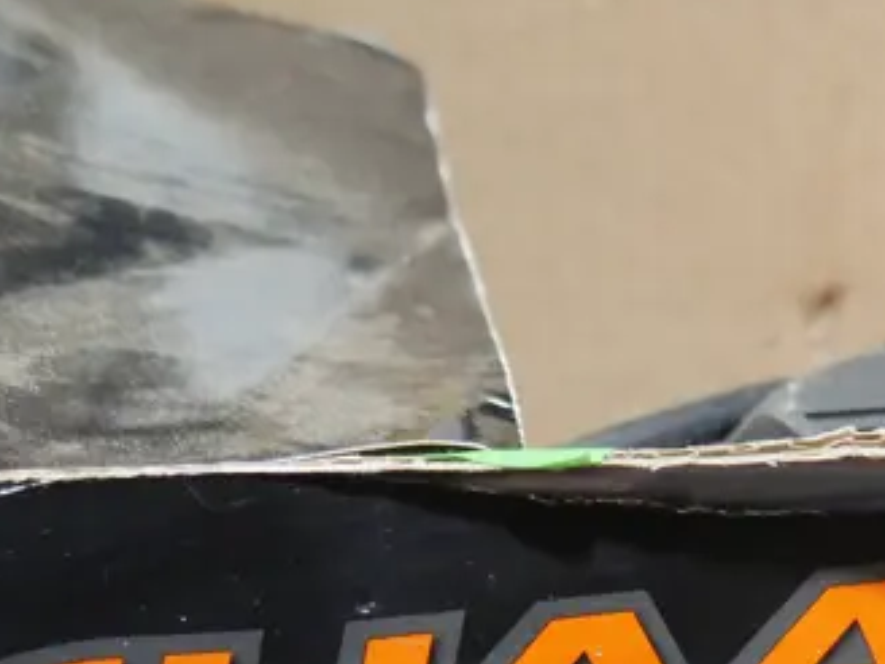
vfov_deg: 14.3
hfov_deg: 17.8
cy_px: 798
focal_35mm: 100
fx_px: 2557
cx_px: 1271
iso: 800
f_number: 3.6
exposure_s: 1/60
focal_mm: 16
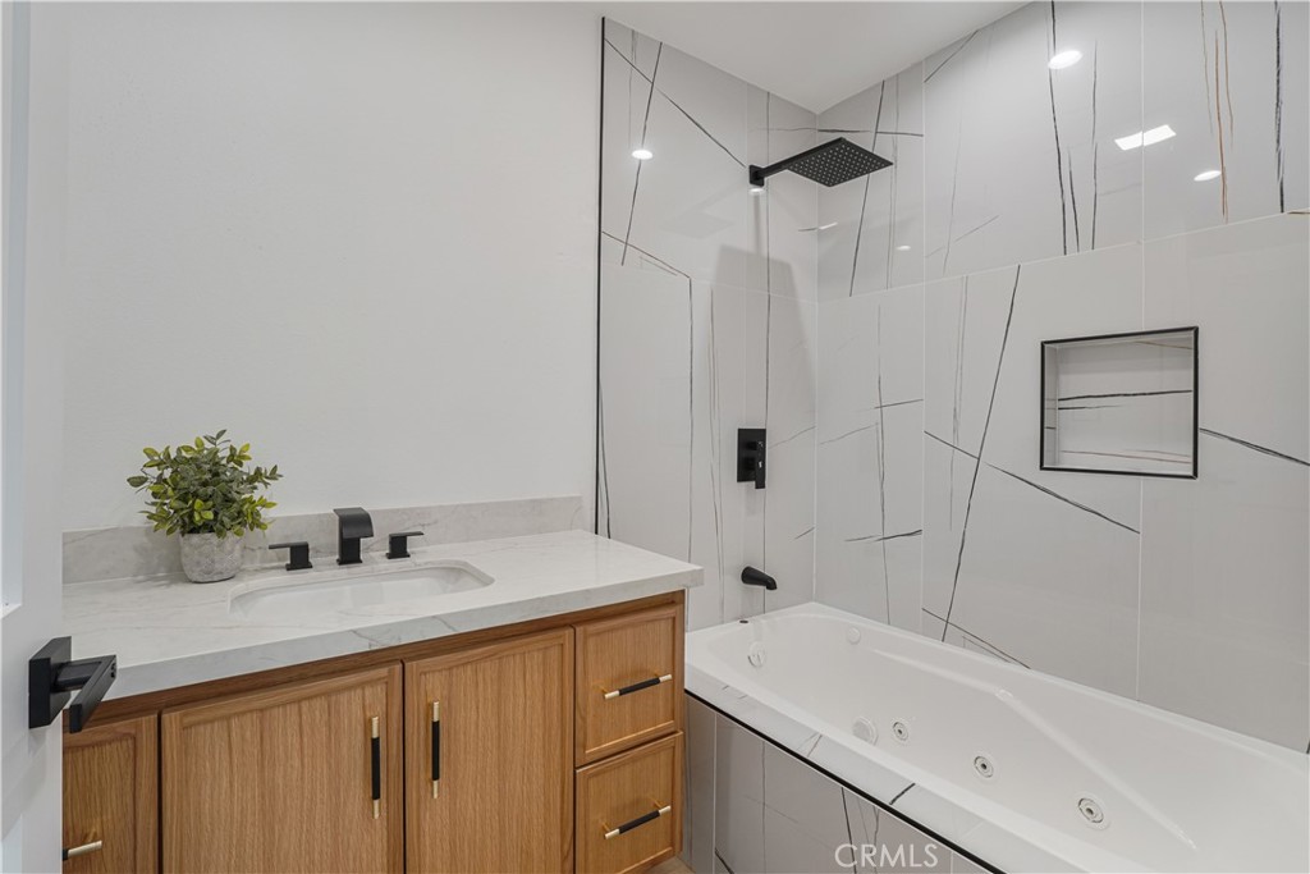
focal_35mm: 15
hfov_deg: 100.4
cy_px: 437
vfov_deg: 77.3
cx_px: 655
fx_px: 546
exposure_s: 1/10
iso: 400
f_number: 8
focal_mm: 10
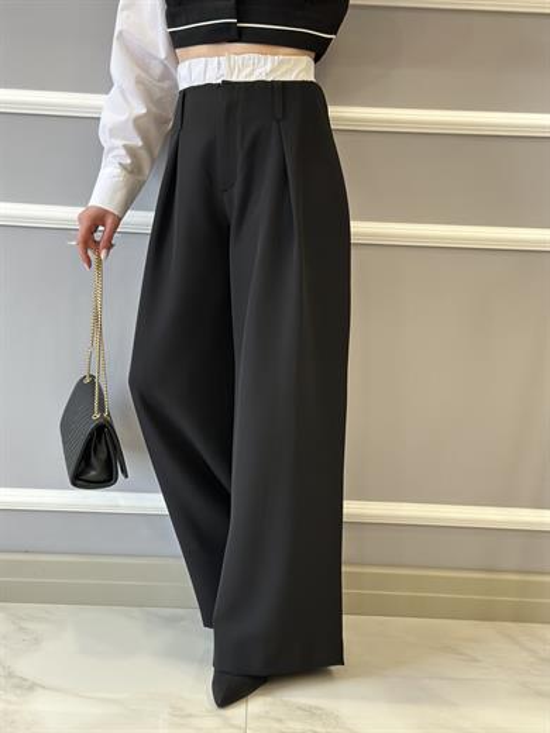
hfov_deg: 30.3
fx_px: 1017
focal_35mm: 48
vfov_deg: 39.7
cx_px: 275
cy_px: 366
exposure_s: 1/100
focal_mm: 6.86
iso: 200
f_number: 1.78
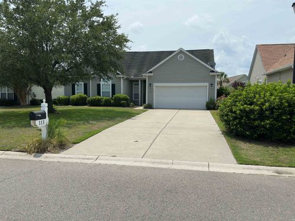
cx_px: 148
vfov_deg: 46.8
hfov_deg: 60.0
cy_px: 110
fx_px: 256
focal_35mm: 30
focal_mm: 6.86
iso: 100
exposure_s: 1/9434
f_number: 1.78
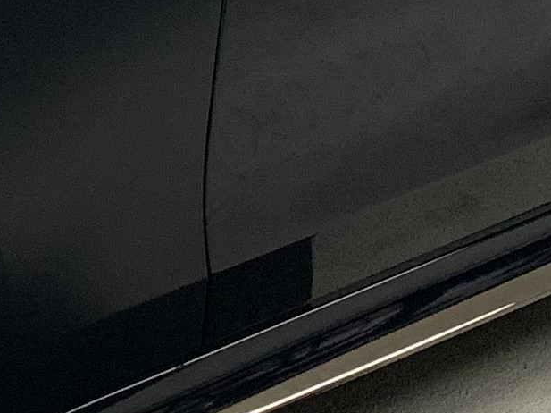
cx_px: -198
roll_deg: -1.3
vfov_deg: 8.5
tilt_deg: -15.0
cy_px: -232
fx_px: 2704
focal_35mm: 170
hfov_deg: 11.3
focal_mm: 4.25
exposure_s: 1/60
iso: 125
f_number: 1.8
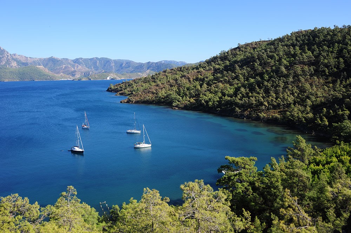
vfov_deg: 42.3
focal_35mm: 31
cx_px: 176
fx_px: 302
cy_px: 116
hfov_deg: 60.3
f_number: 14
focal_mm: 31
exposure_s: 1/100
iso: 200
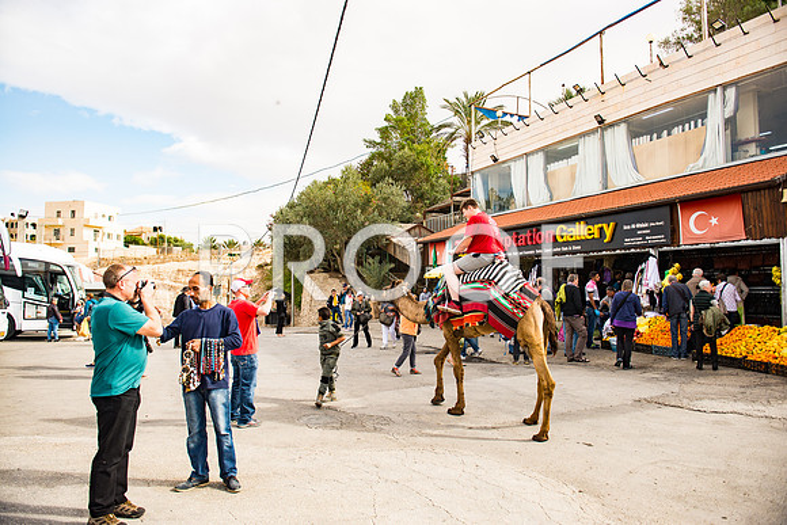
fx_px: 525
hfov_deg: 73.7
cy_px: 262
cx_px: 394
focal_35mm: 24
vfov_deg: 53.2
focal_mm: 24
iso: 200
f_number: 2.8
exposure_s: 1/1600
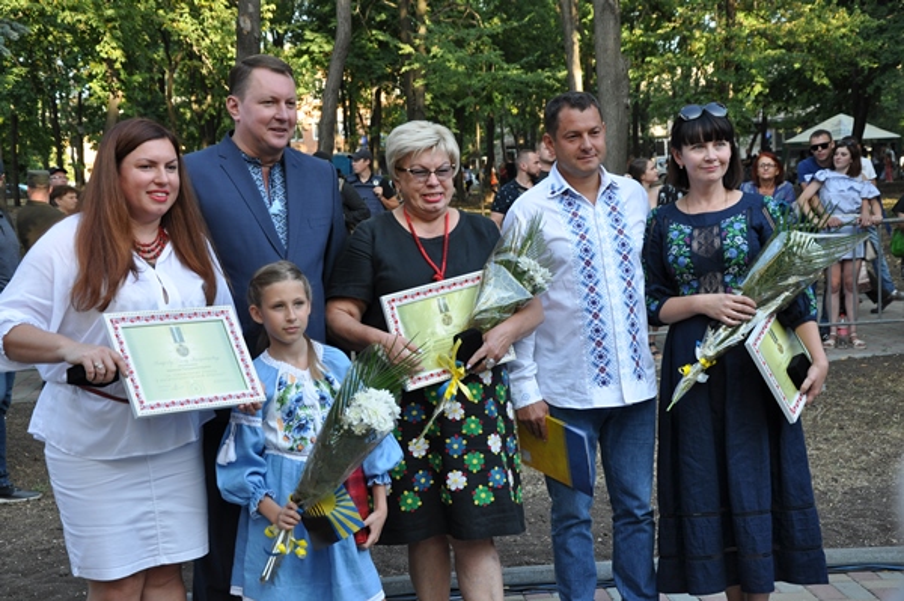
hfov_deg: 35.1
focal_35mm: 57
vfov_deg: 23.7
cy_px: 300
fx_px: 1430
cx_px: 452
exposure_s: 1/50
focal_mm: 38
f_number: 7.1
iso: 200
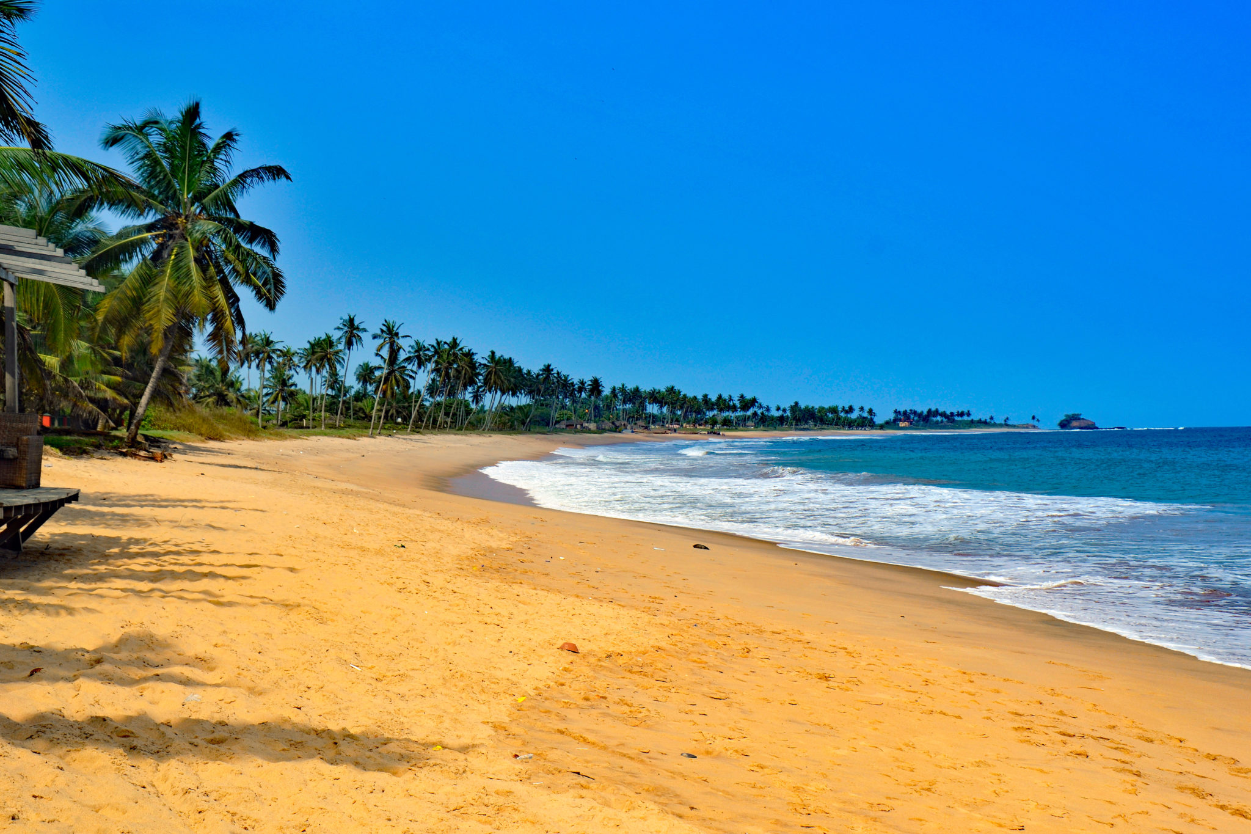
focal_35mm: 52
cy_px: 417
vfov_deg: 25.7
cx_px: 626
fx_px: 1824
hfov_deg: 37.9
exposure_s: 1/320
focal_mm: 35
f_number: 9
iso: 100
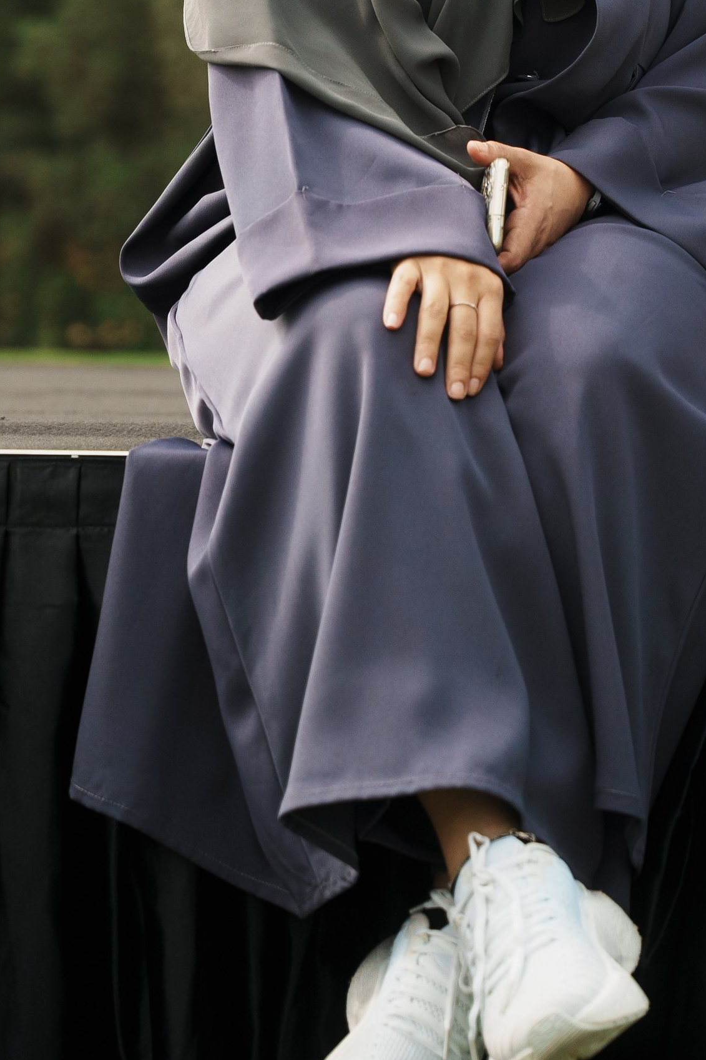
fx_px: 4354
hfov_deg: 9.3
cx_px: 433
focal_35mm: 148
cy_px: 27
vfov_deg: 13.7
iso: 400
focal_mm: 65.4
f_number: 2.8
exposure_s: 1/2500
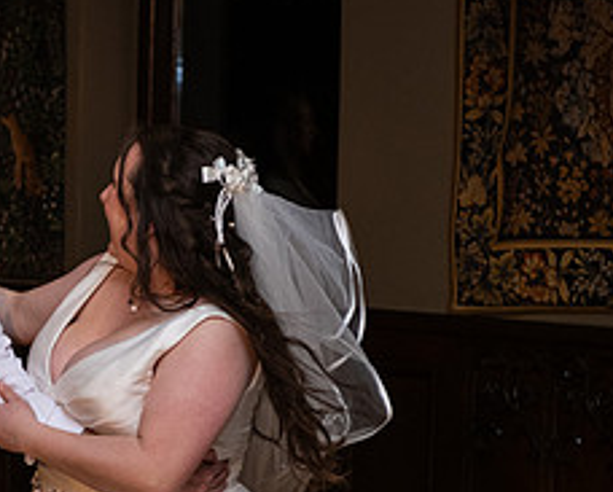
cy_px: 397
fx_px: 3034
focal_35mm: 167
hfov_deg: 11.5
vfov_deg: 9.2
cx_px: 99
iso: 1000
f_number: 3.5
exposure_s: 1/160
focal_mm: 70
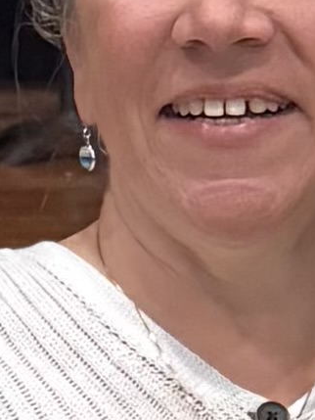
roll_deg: -0.3
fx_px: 1928
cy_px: 314
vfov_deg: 12.4
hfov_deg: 9.1
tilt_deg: -14.3
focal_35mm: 159
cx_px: 492
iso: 800
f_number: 1.78
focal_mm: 6.76
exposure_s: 1/50
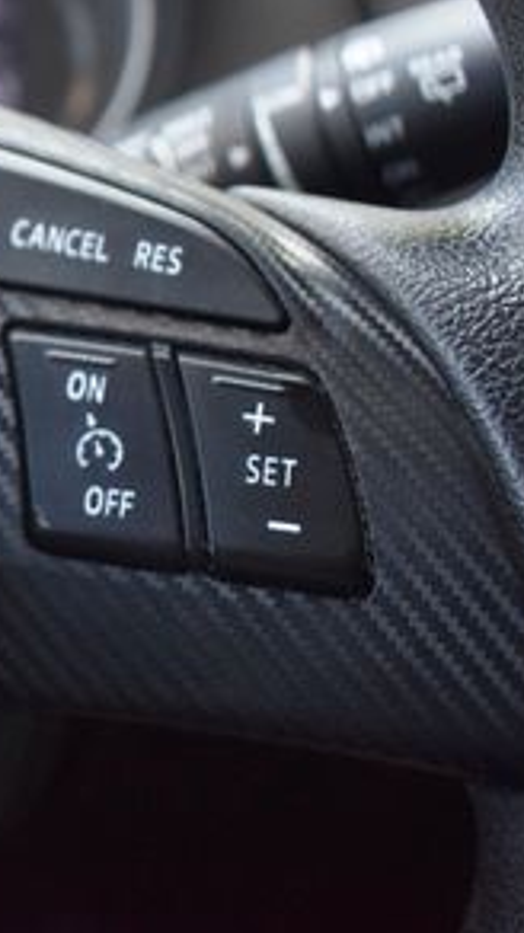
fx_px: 1533
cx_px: -355
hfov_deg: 16.8
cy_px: 267
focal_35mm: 62
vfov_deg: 33.4
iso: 800
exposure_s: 1/160
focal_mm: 18
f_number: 3.5
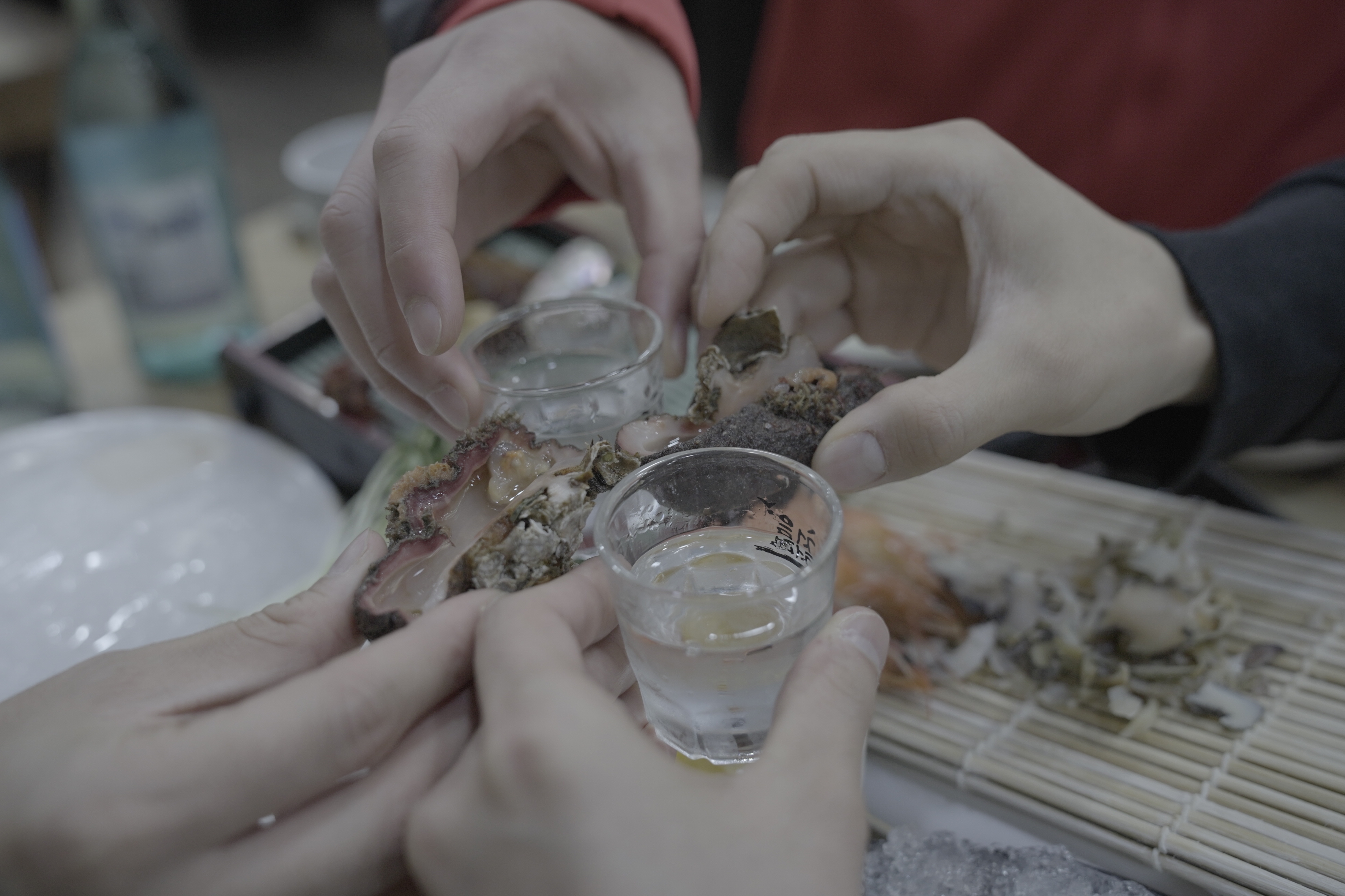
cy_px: 448
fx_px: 1532
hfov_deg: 47.4
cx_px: 672
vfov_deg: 32.6
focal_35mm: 41
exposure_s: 1/250
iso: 5000
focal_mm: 41
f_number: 3.5
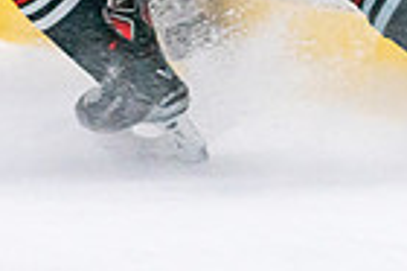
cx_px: -5
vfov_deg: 1.3
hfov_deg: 2.0
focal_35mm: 1027
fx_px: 11597
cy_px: -296
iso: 3200
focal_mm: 200
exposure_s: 1/1250
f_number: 2.8
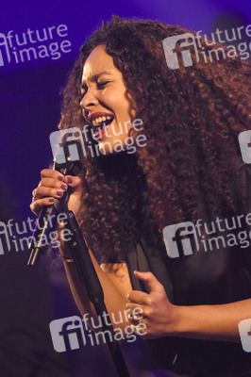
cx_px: 126
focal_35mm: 300
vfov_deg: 6.9
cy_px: 188
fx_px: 3143
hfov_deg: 4.6
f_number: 2.8
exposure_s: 1/250
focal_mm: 200
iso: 1600
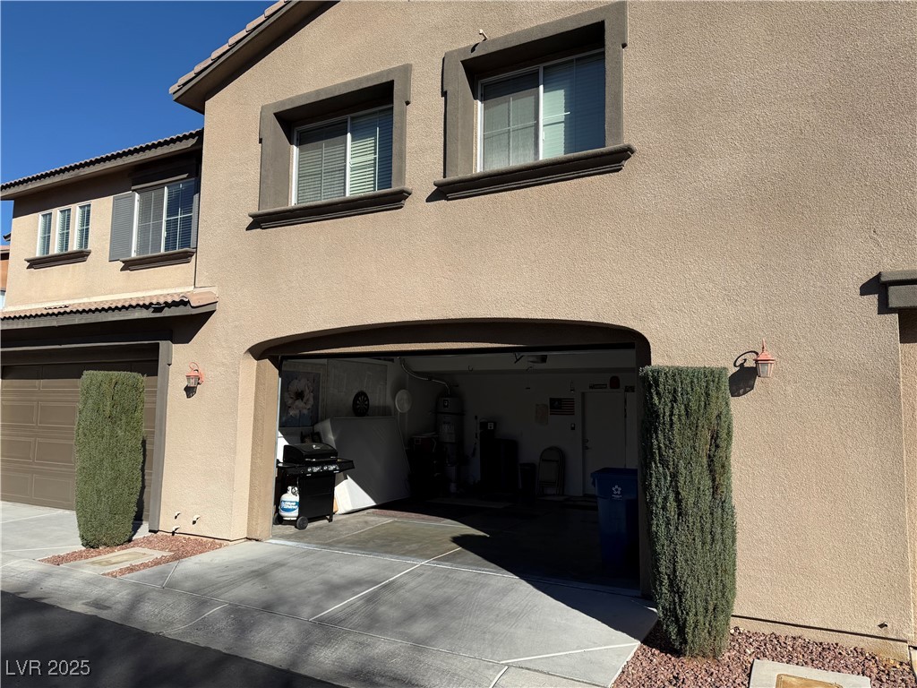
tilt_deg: +7.1
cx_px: 458
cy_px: 344
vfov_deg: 56.8
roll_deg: -1.2
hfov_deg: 71.6
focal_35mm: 24
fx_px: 636
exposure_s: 1/6173
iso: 80
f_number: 1.78
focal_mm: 6.76
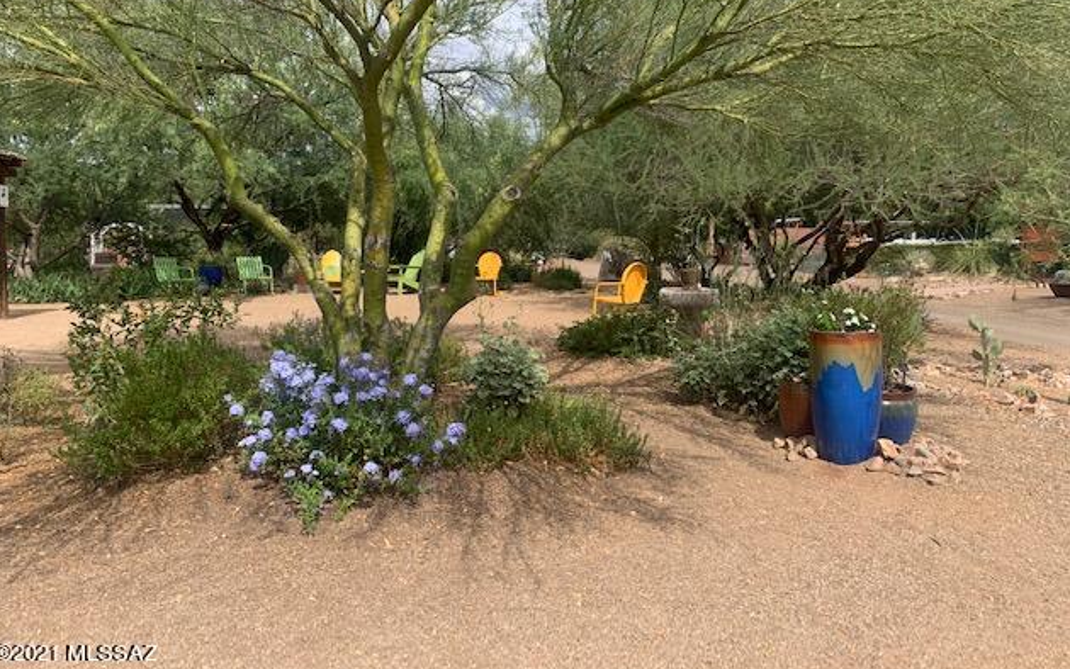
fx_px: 817
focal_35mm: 28
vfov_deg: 44.4
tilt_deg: -2.2
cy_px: 275
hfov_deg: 66.5
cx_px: 530
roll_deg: -0.5
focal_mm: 4.25
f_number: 1.8
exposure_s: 1/1585
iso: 25
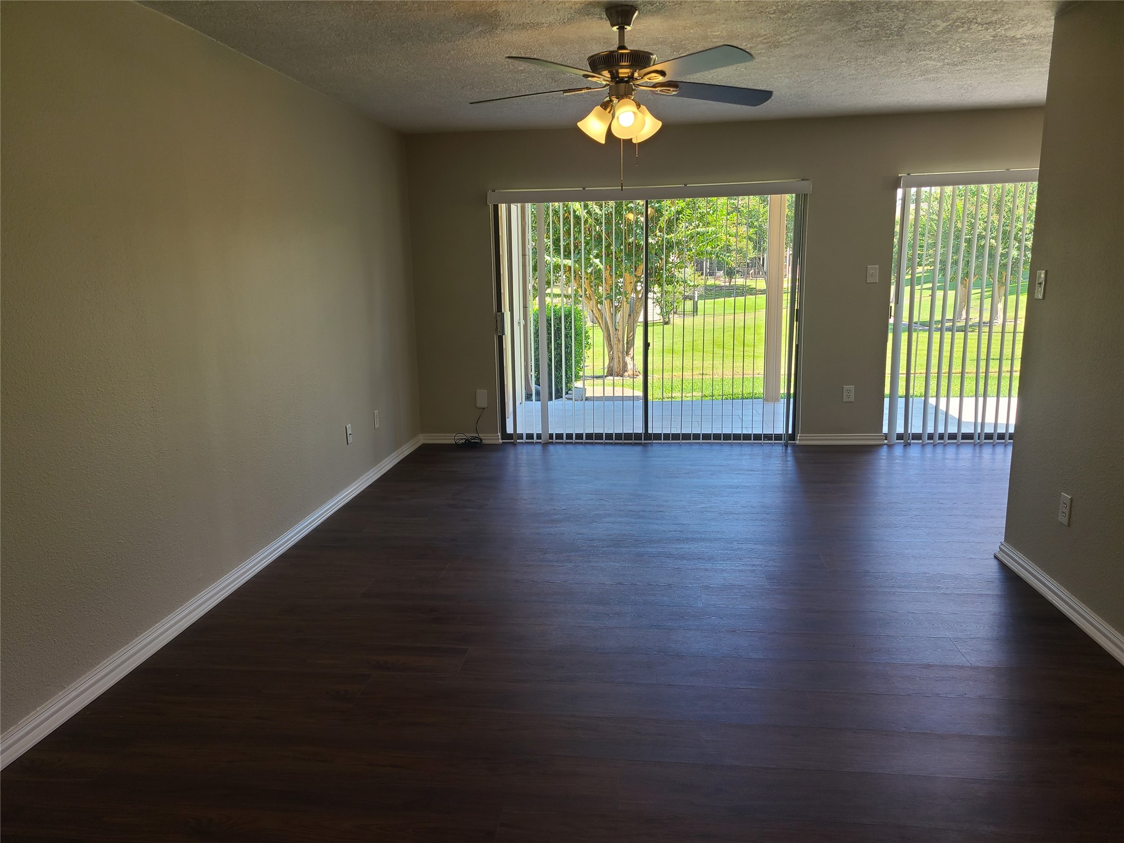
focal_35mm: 26
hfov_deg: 67.3
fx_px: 844
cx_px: 562
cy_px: 422
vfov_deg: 53.1
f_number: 1.8
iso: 40
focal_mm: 5.4
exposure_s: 1/207
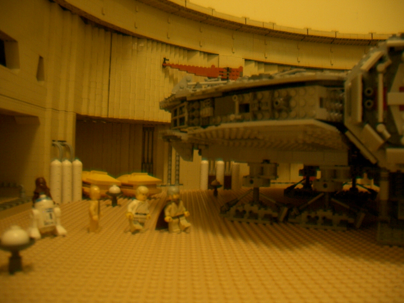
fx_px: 408
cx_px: 202
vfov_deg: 40.7
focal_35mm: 35
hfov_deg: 52.6
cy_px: 152
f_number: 2.6
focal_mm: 5.8
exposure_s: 1/8
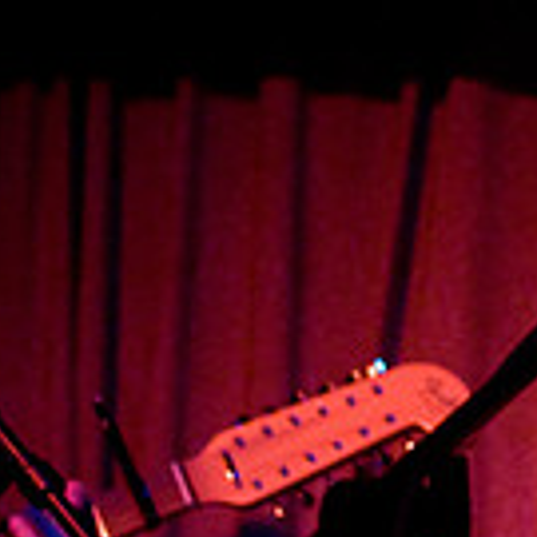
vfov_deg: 7.3
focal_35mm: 241
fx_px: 4230
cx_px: 485
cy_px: 181
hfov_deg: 7.2
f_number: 2.8
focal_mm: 44
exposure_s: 1/60
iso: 1250
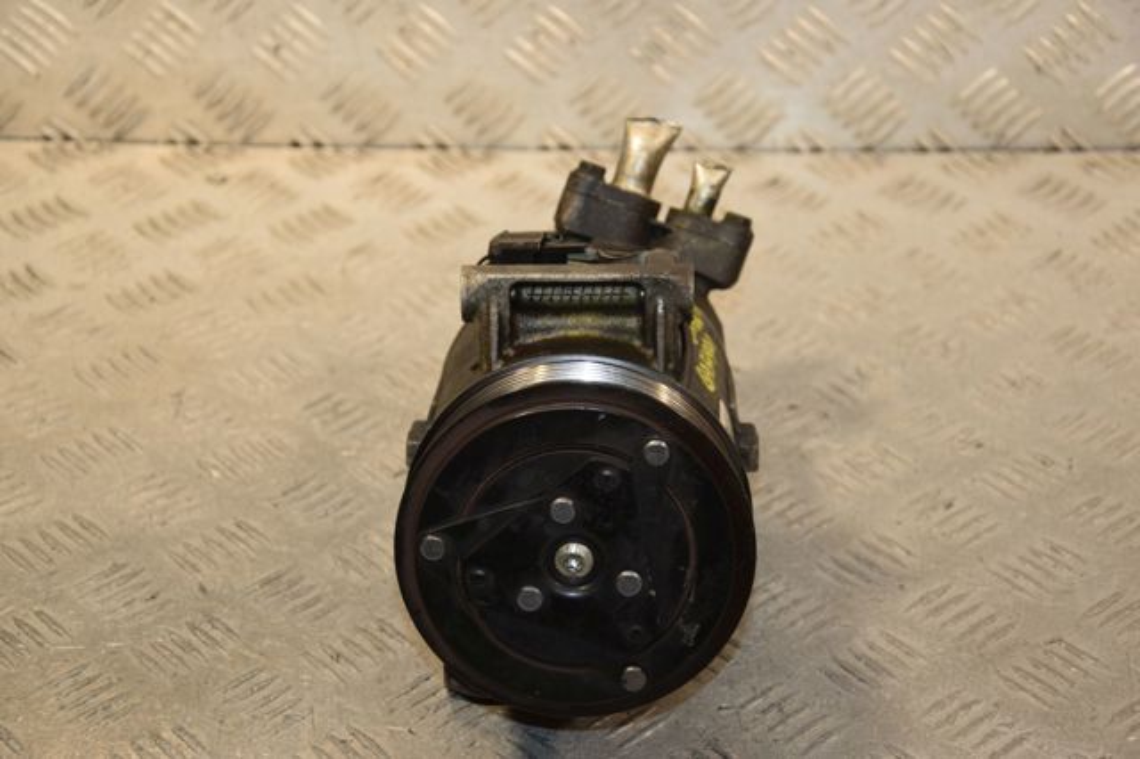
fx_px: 2469
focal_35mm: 78
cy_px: 380
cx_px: 570
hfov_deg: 26.0
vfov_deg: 17.5
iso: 800
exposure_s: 1/200
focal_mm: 52
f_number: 5
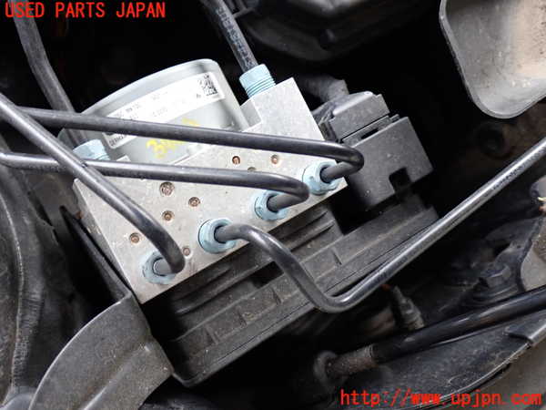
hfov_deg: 49.0
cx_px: 273
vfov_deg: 37.7
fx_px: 599
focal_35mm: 38
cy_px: 205
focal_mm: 6.83
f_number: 2.7
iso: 250
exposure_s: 1/40
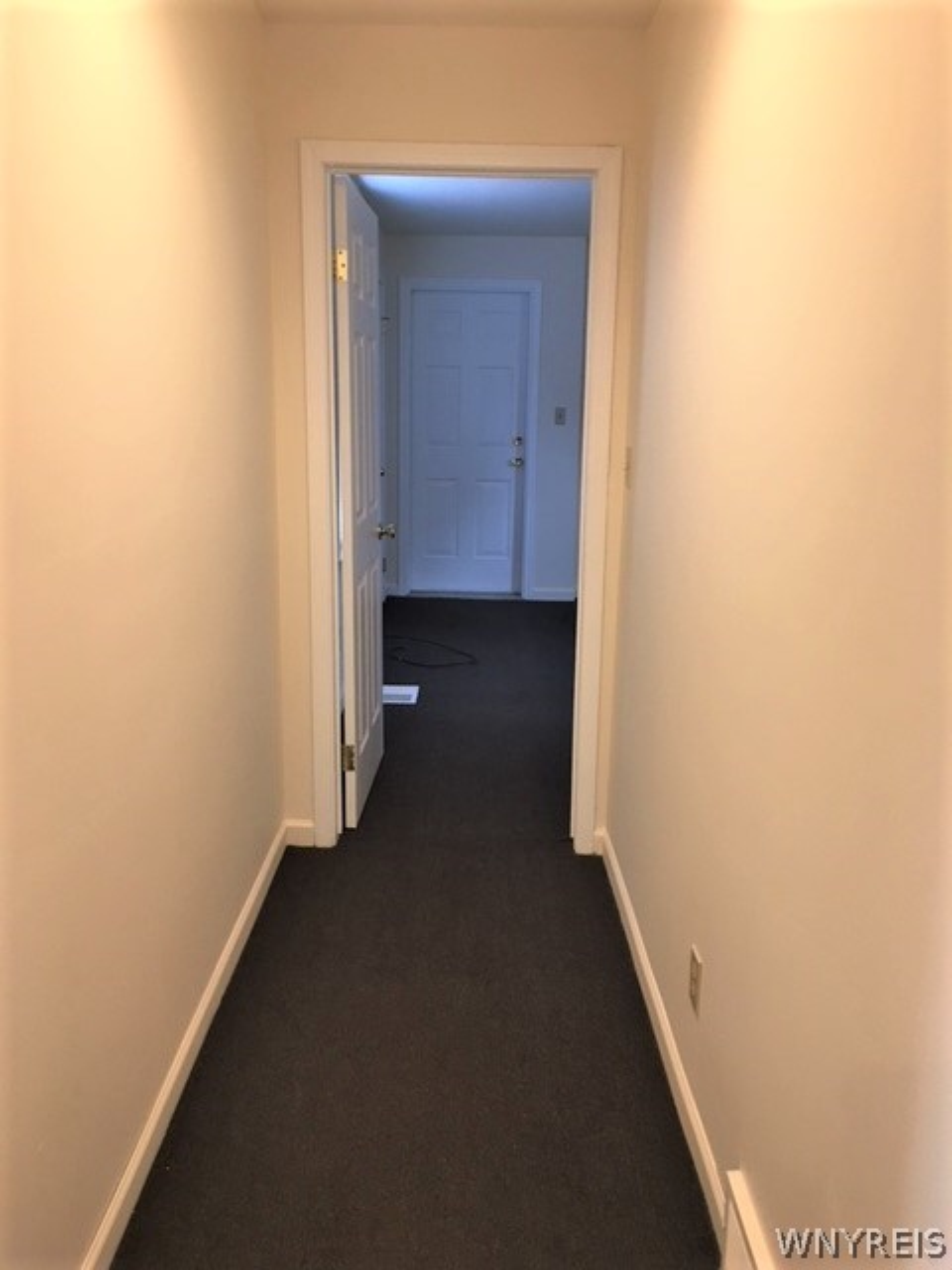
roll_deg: -0.5
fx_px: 1063
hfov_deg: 48.2
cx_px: 476
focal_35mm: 29
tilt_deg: -11.9
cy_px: 635
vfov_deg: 61.7
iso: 50
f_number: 2.2
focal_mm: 4.15
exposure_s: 1/15
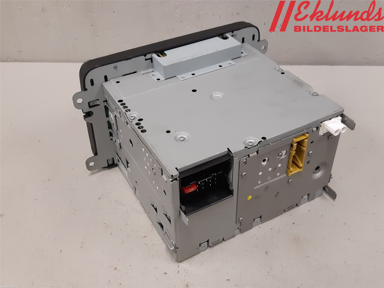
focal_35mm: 26
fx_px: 288
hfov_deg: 67.3
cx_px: 192
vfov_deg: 53.1
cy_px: 144
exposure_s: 1/60
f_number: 1.7
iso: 200
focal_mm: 3.93
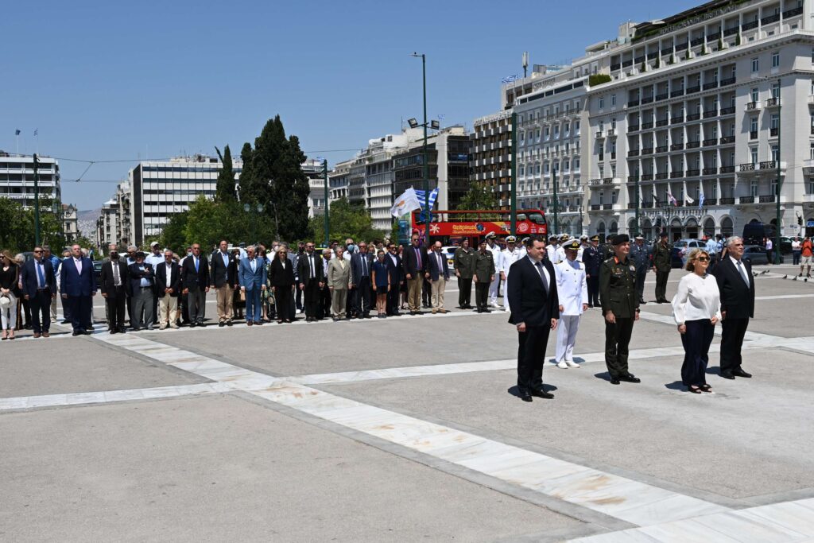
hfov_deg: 53.1
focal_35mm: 36
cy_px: 272
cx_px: 407
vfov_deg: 36.9
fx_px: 814
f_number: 6.3
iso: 200
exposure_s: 1/1600
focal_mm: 24
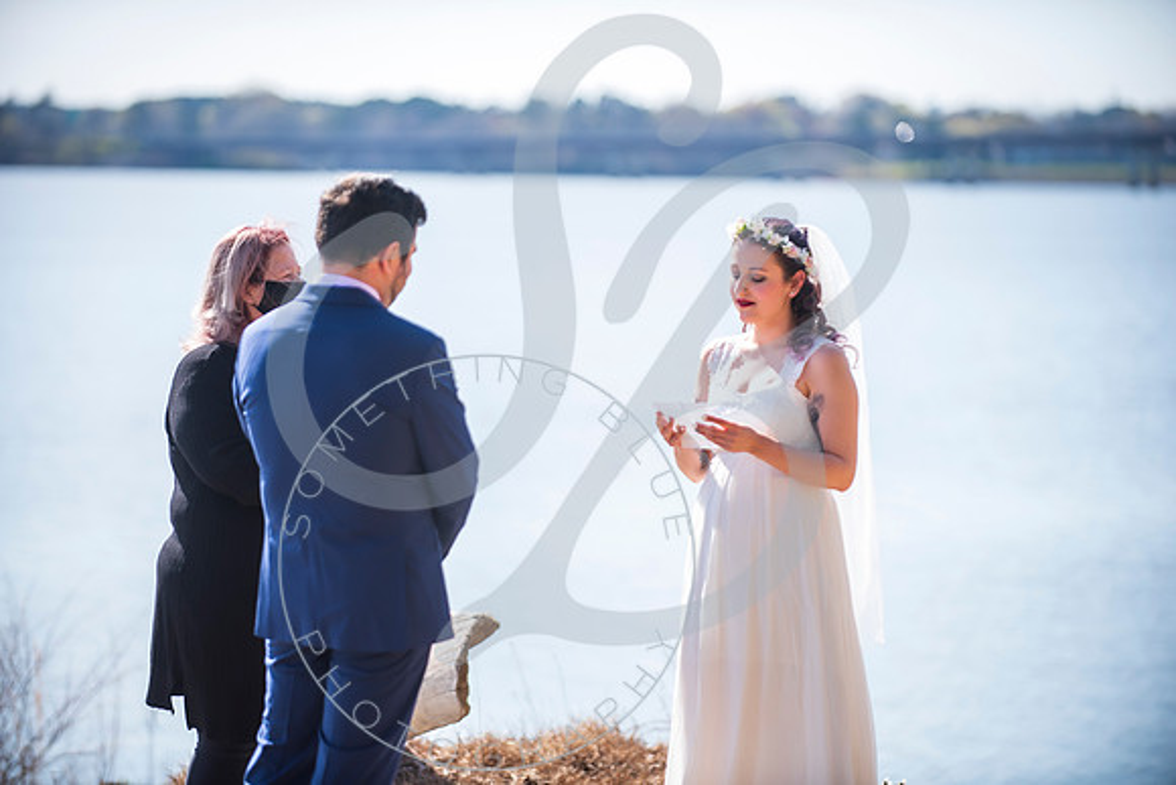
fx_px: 4901
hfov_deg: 13.7
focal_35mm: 150
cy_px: 392
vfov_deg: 9.2
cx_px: 588
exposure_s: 1/800
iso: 100
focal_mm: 150
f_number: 2.8
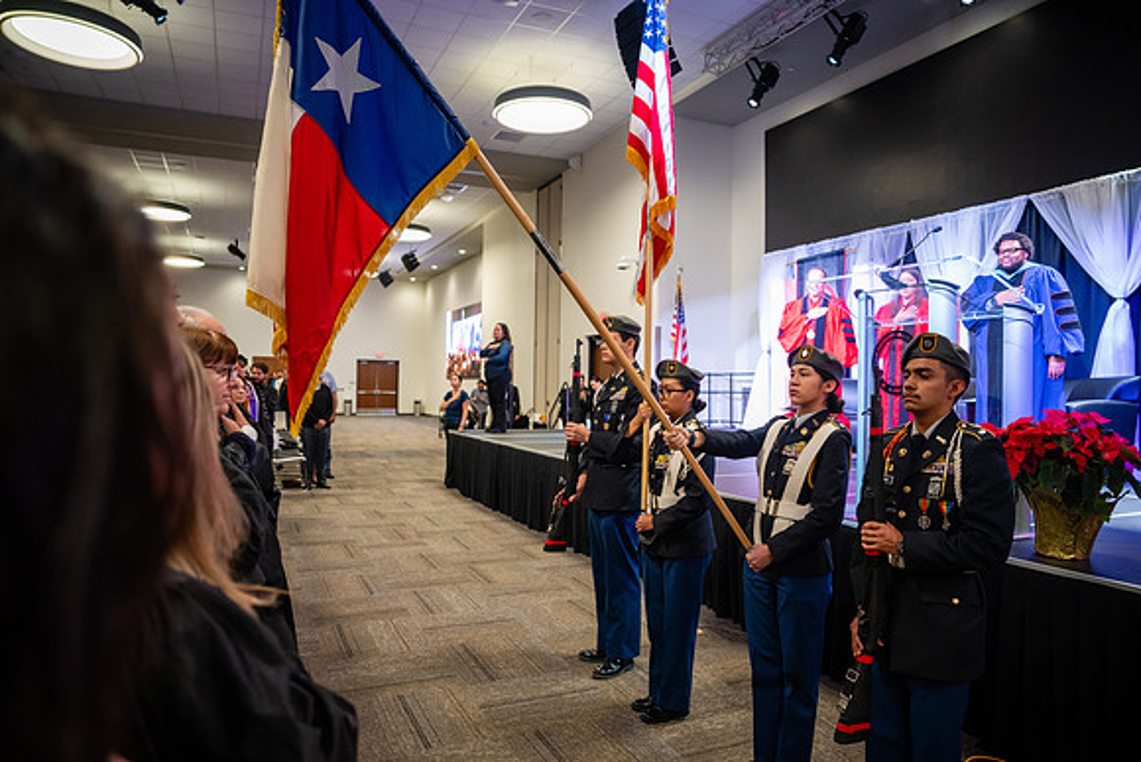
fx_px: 761
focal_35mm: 24
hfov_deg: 73.7
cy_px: 381
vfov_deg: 53.2
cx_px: 570
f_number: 2.8
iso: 1600
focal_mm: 24
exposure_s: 1/160
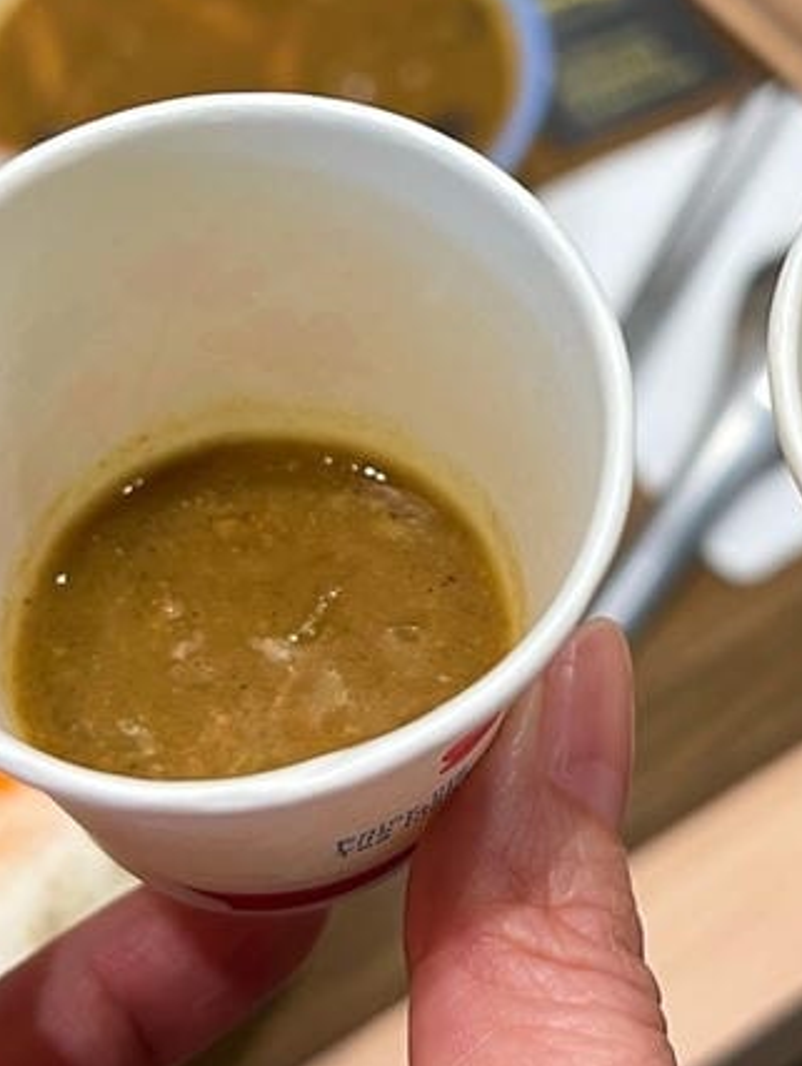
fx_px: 2252
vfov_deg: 26.4
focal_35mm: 73
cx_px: 572
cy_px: 297
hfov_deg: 20.1
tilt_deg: -49.0
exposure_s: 1/60
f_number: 1.5
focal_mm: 5.7
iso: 100
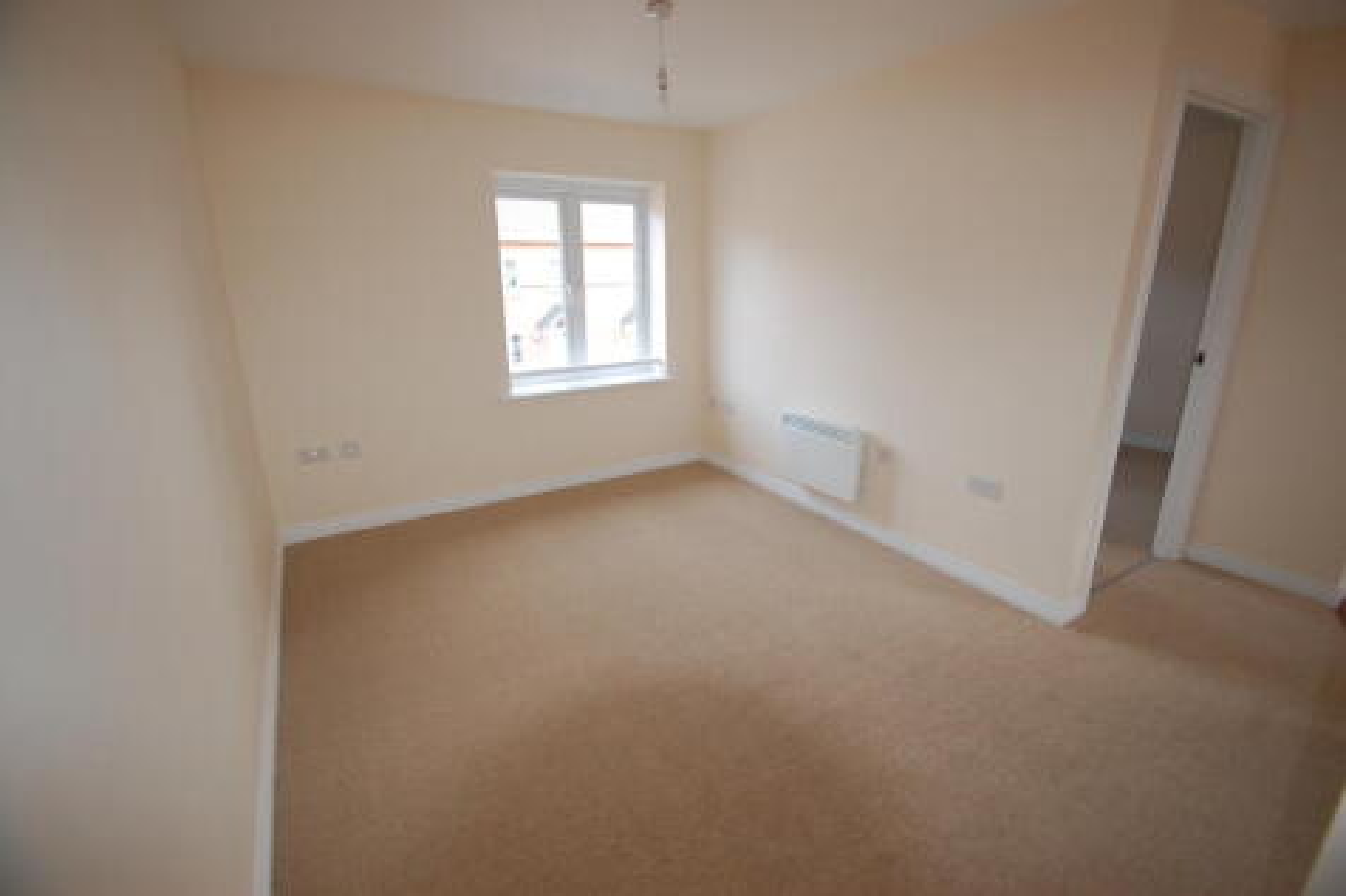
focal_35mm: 15
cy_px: 448
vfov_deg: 77.3
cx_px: 673
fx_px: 561
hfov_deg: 100.4
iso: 800
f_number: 3.5
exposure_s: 1/200
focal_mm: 10
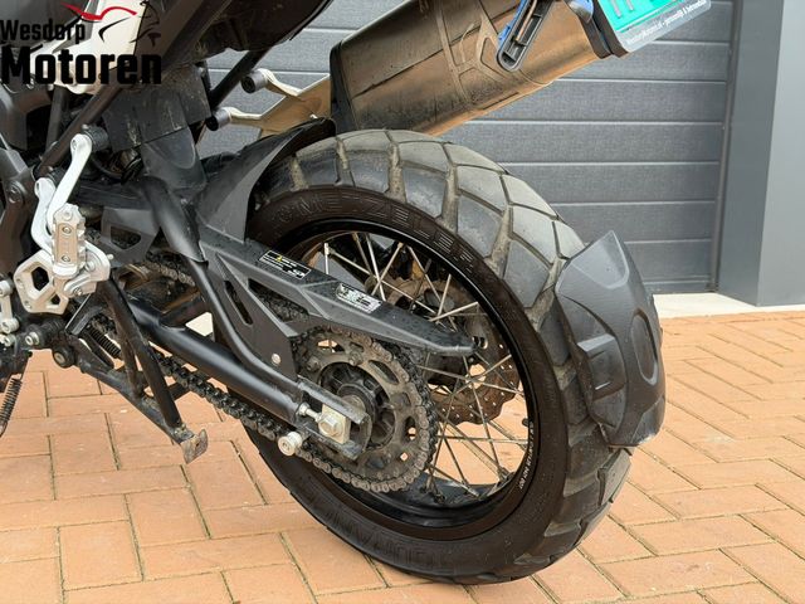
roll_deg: -0.5
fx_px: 1116
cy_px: 302
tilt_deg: -9.6
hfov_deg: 39.7
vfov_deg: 30.3
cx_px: 402
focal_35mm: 48
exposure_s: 1/175
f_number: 1.78
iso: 64
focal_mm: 6.76
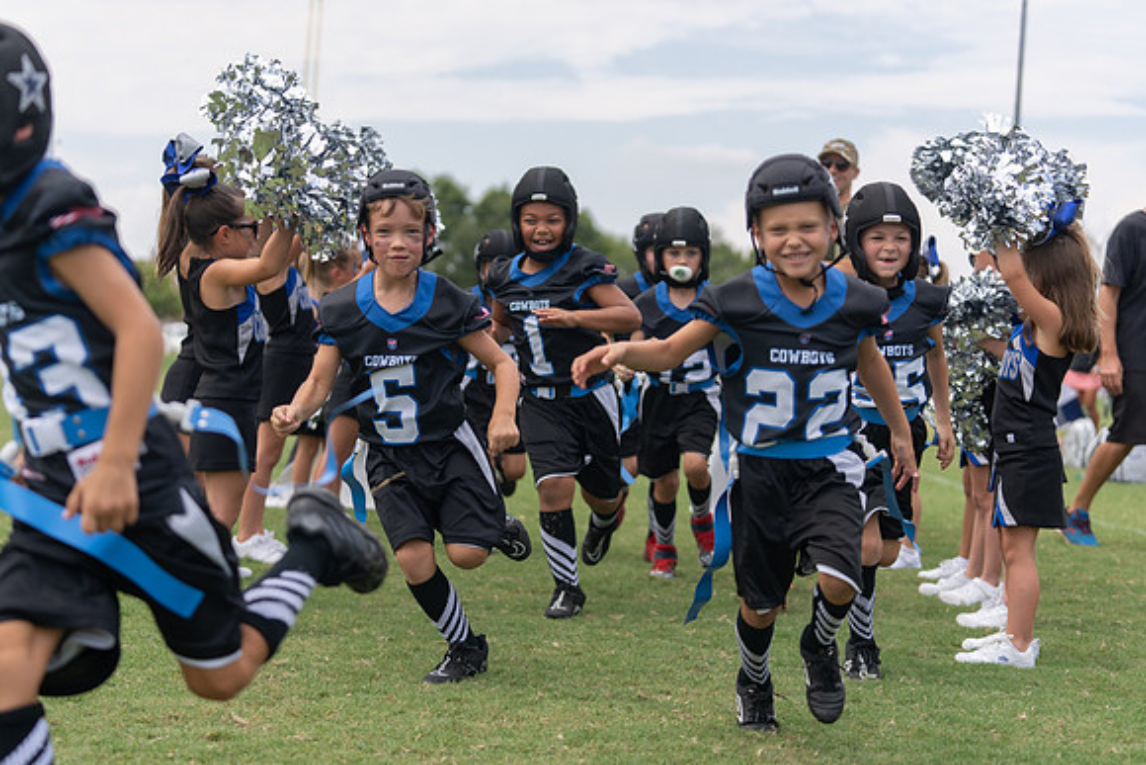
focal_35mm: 70
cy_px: 382
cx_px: 573
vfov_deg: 19.5
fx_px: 2229
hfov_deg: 28.8
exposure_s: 1/1250
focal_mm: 70
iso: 125
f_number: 2.8
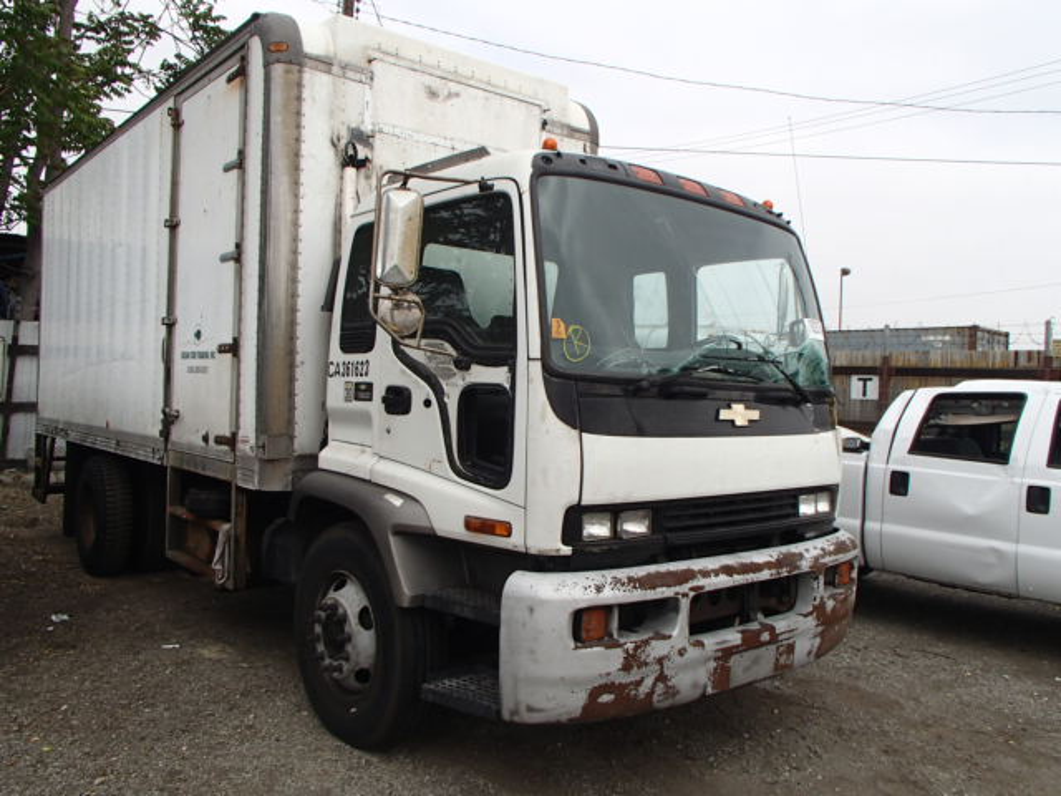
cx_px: 530
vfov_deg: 49.7
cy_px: 398
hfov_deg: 63.4
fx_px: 858
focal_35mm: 28
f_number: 11
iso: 100
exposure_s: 1/100
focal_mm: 5
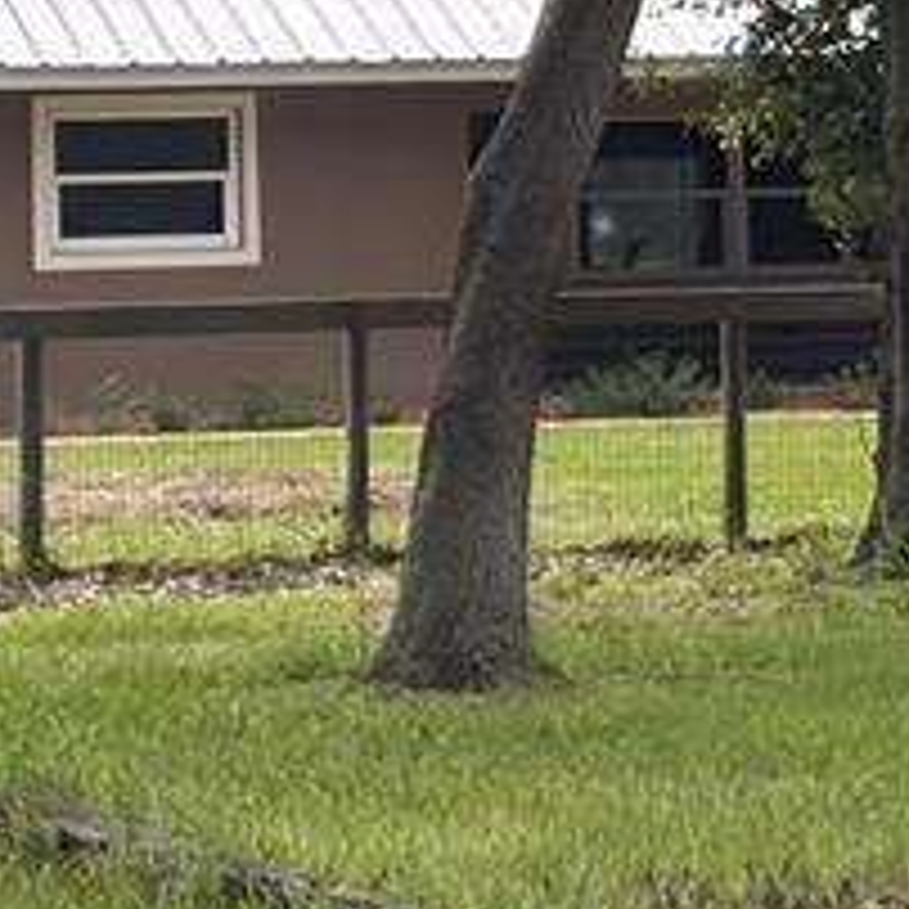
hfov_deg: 7.5
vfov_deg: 7.5
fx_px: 6922
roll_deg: +2.2
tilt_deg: +2.6
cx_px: 819
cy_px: -36
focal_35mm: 233
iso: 50
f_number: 1.6
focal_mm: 5.96
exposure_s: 1/851
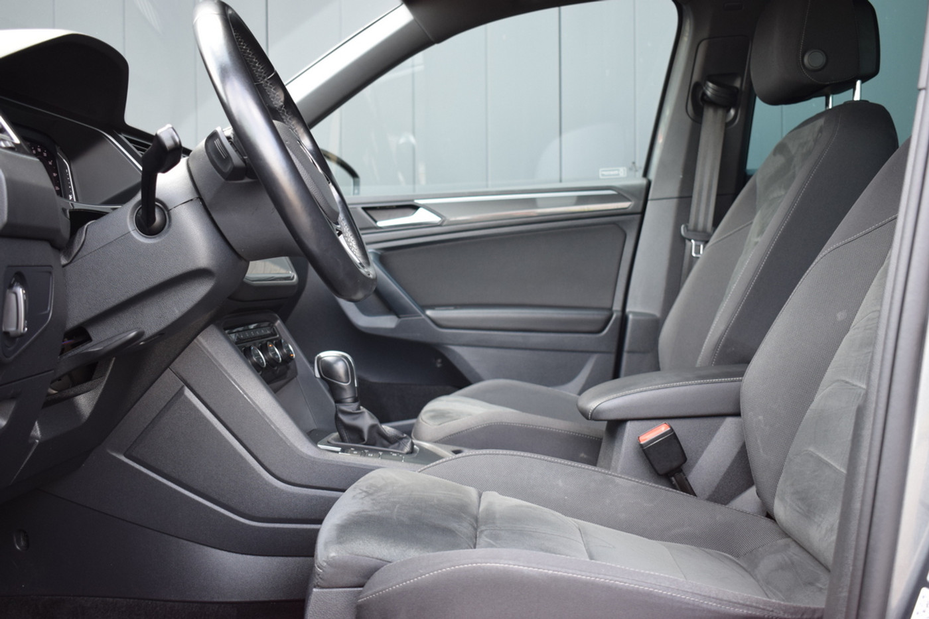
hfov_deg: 47.9
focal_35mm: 40
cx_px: 464
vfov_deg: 33.0
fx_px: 1045
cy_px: 310
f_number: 4
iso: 560
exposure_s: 1/60
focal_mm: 27
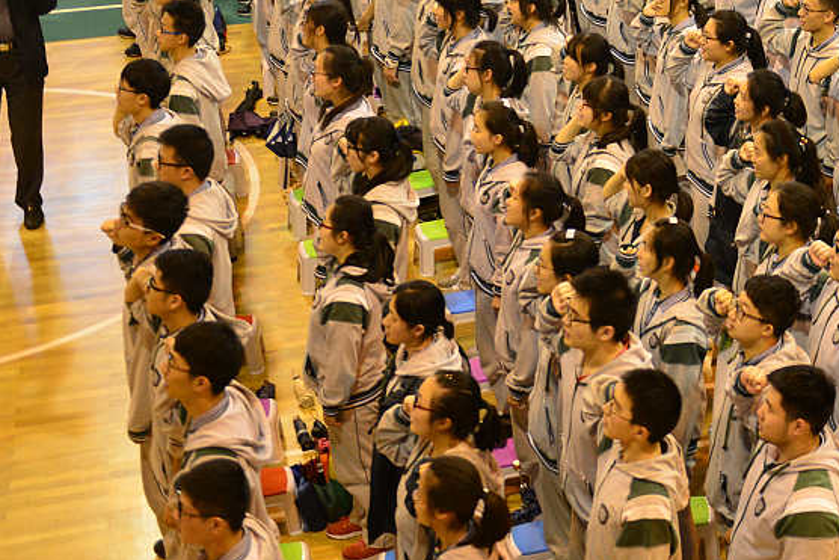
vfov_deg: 16.4
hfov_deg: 23.6
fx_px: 1911
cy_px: 12
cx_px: 857
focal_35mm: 82
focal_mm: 38
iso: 900
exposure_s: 1/80
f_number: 2.8
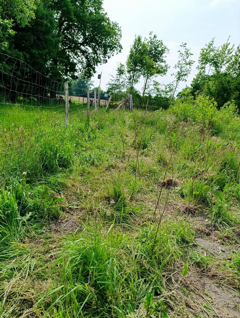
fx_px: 212
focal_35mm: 23
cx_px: 120
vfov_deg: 73.8
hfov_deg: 59.0
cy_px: 159
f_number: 1.6
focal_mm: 6.14
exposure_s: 1/843
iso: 50
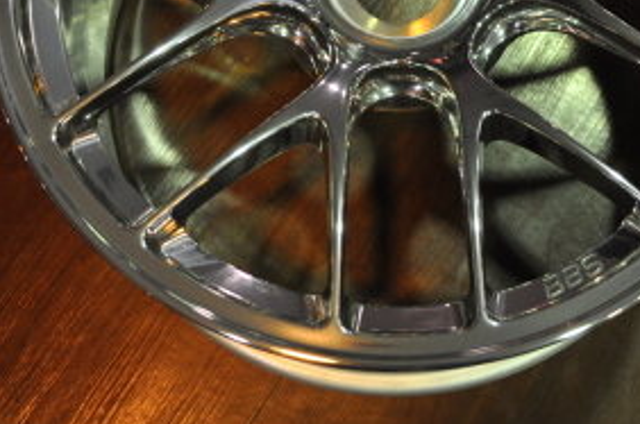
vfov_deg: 16.4
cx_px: 409
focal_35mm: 81
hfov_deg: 25.0
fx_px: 1438
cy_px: -12
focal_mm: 26
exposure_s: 1/25
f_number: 5
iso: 400
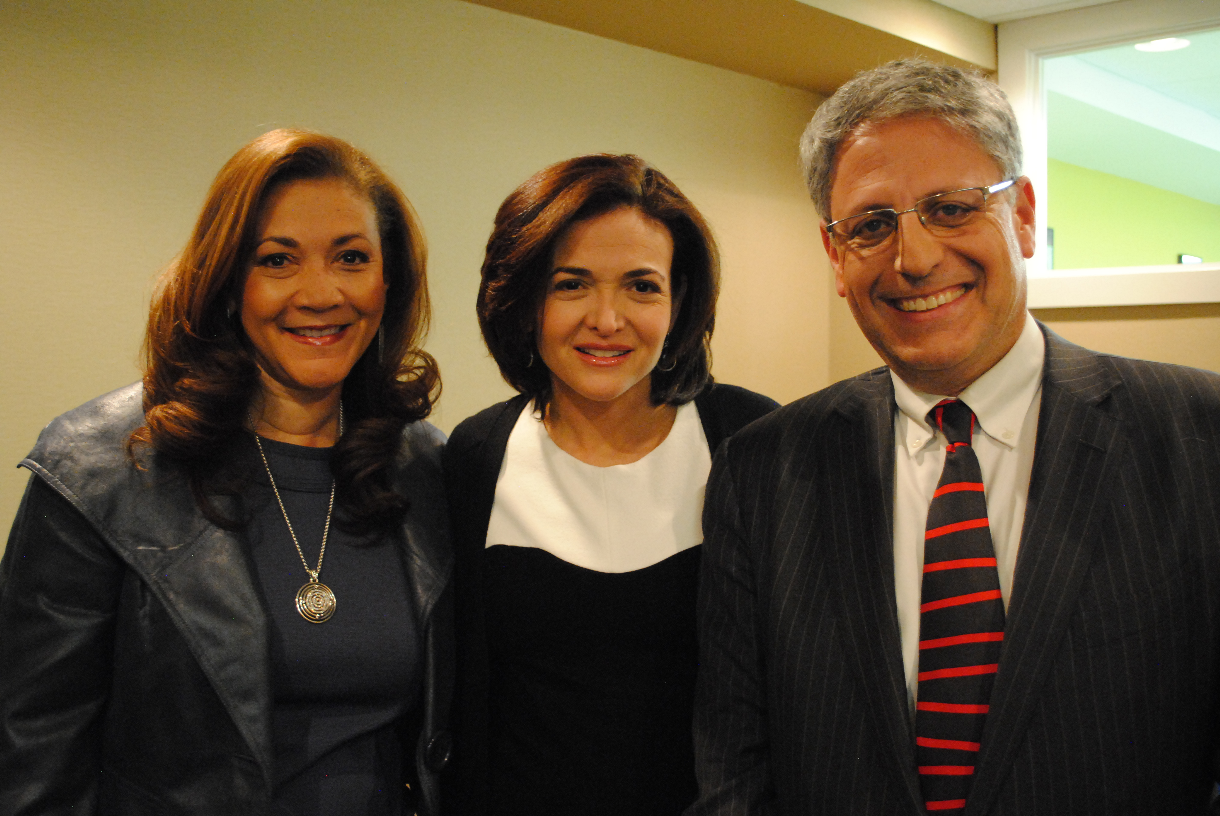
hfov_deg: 49.5
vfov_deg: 34.3
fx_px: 1323
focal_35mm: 39
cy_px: 408
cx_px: 610
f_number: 4.2
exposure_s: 1/15
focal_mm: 26
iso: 1600
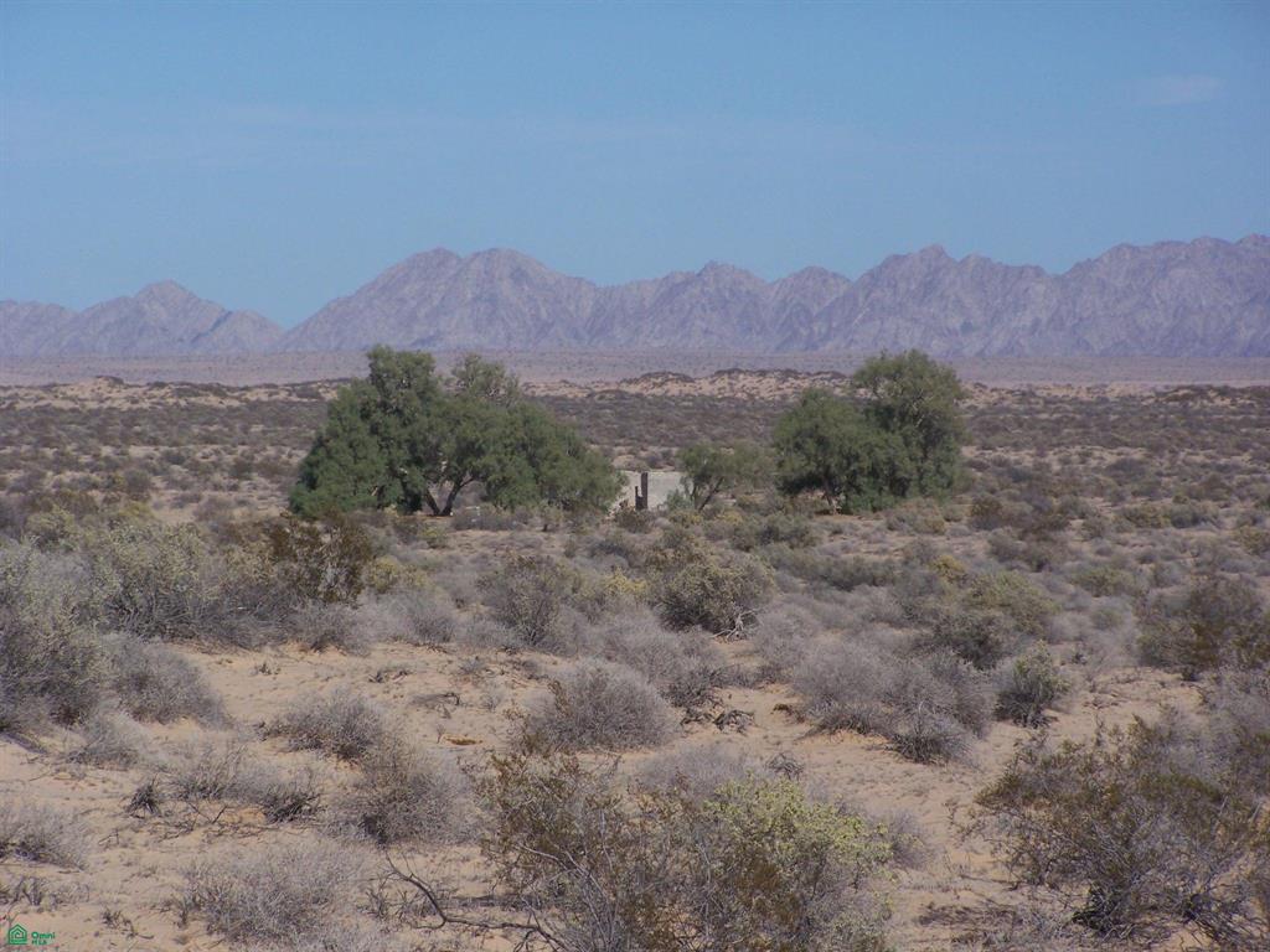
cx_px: 635
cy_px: 476
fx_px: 7668
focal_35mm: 209
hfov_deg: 9.5
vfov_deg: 7.1
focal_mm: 34.6
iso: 64
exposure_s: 1/1000
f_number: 4.5
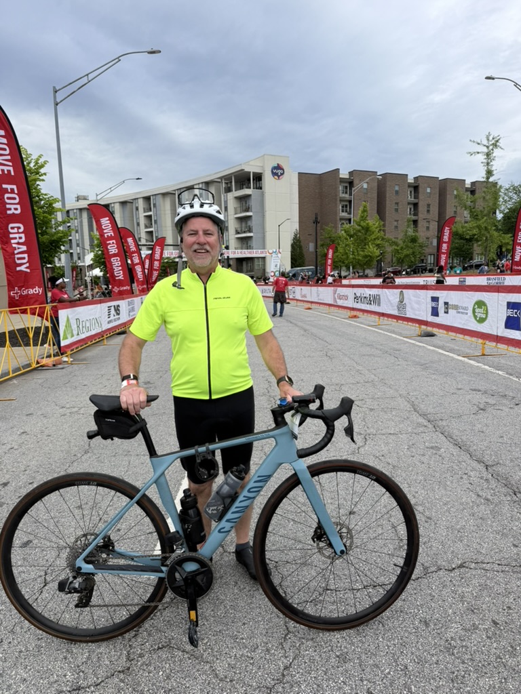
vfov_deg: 71.6
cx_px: 260
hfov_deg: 56.8
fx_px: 482
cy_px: 347
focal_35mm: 24
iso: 80
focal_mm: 6.76
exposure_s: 1/2169
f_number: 1.78
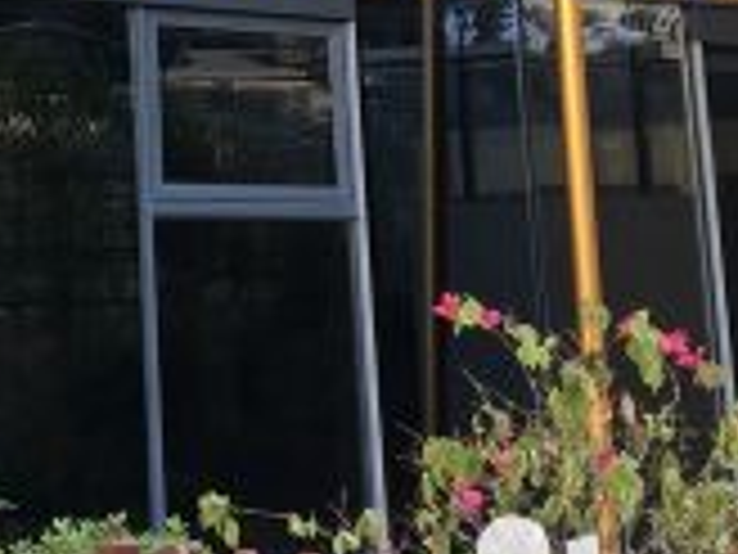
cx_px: -14
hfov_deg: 15.6
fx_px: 2644
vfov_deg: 11.4
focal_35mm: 124
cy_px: -327
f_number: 2.2
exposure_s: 1/100
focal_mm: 4.15
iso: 25
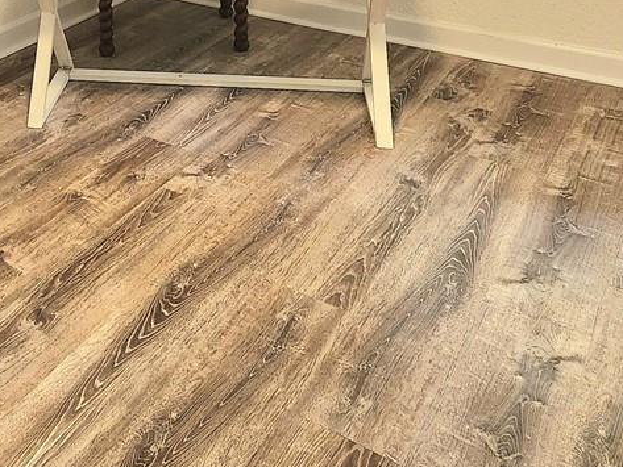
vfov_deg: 26.3
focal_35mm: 44
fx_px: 792
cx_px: 100
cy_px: -185
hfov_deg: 40.6
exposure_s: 1/60.2
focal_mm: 2.2
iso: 125
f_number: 2.2
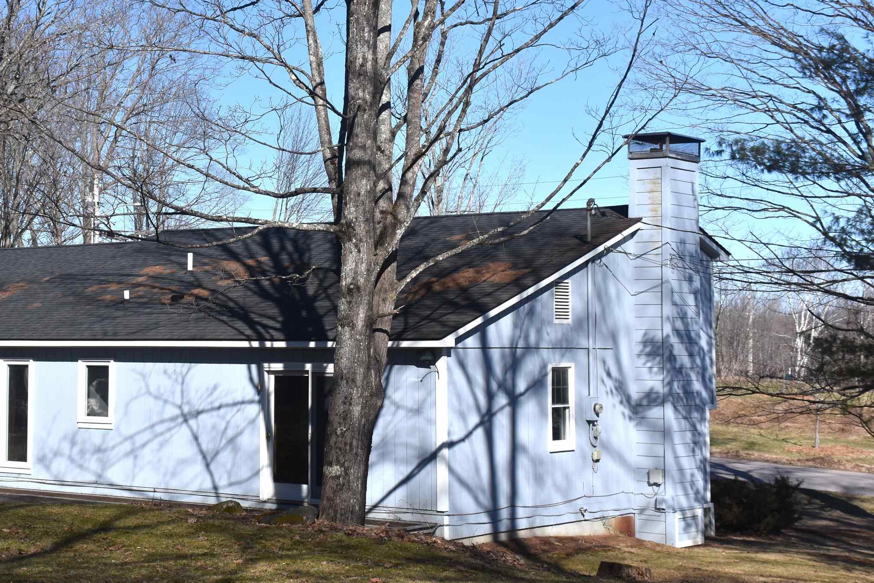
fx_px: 1772
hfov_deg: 27.3
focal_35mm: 73
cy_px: 241
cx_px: 222
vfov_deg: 18.7
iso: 400
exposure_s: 1/500
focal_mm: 32
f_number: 8
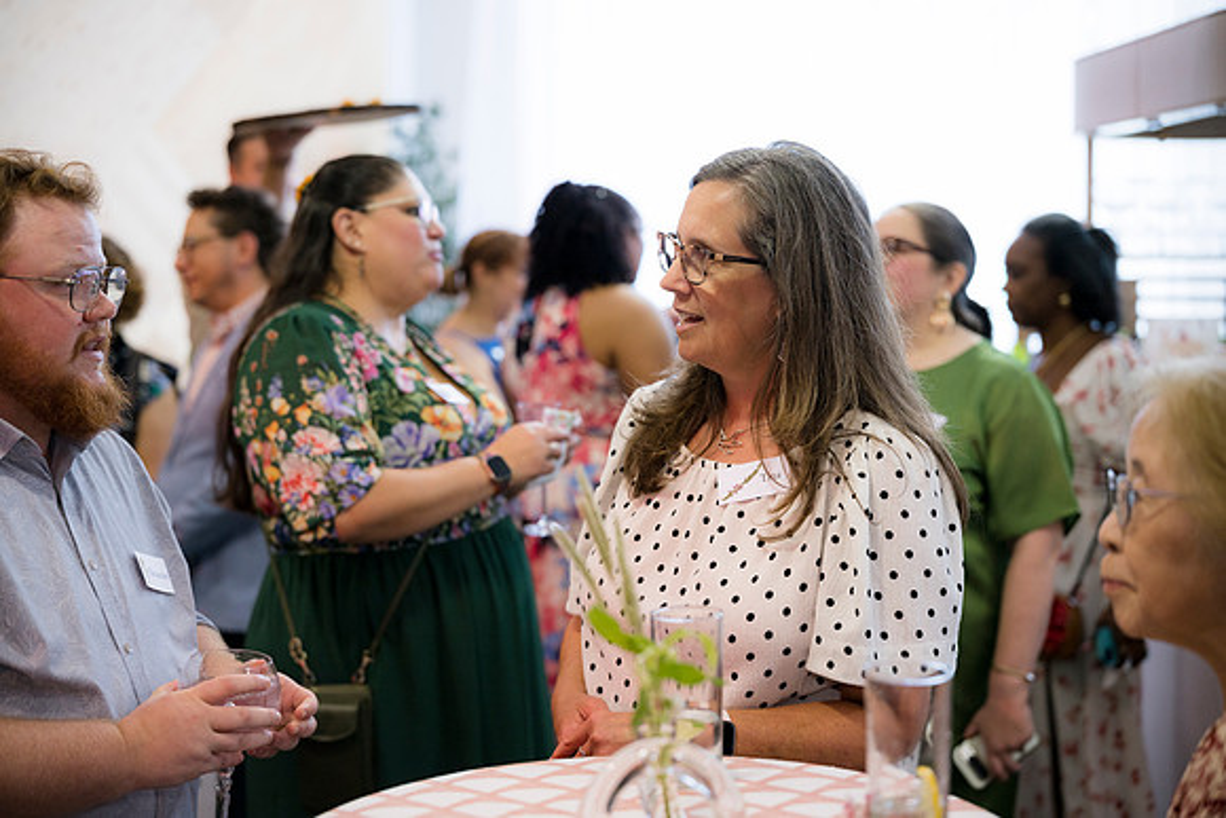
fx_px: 1873
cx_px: 613
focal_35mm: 55
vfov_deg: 24.6
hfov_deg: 36.2
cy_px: 409
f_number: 2.2
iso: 500
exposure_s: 1/160
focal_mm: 55
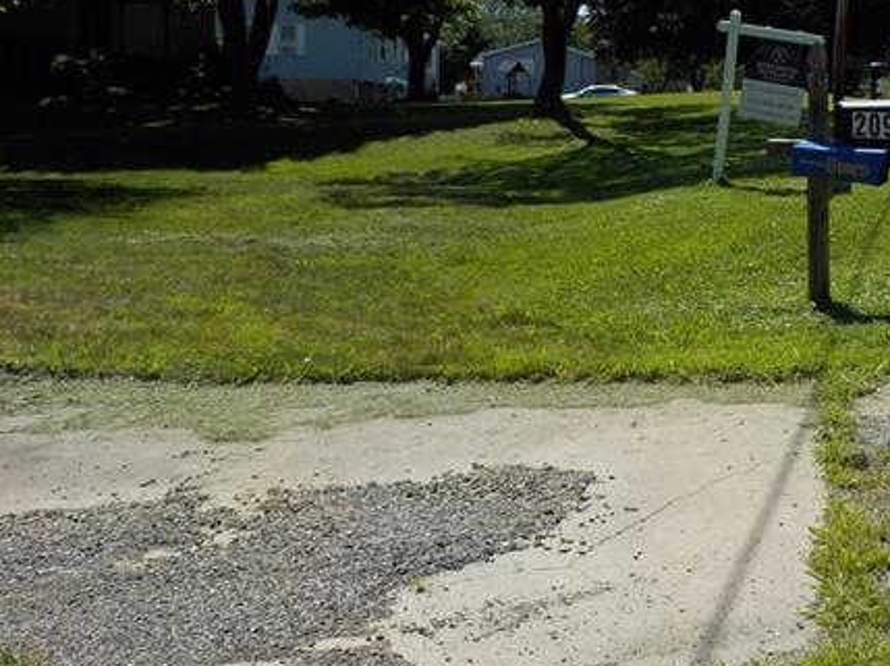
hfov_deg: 33.0
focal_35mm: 56
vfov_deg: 25.8
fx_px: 1439
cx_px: 763
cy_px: 170
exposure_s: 1/1250
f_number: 3.3
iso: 125
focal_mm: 4.1
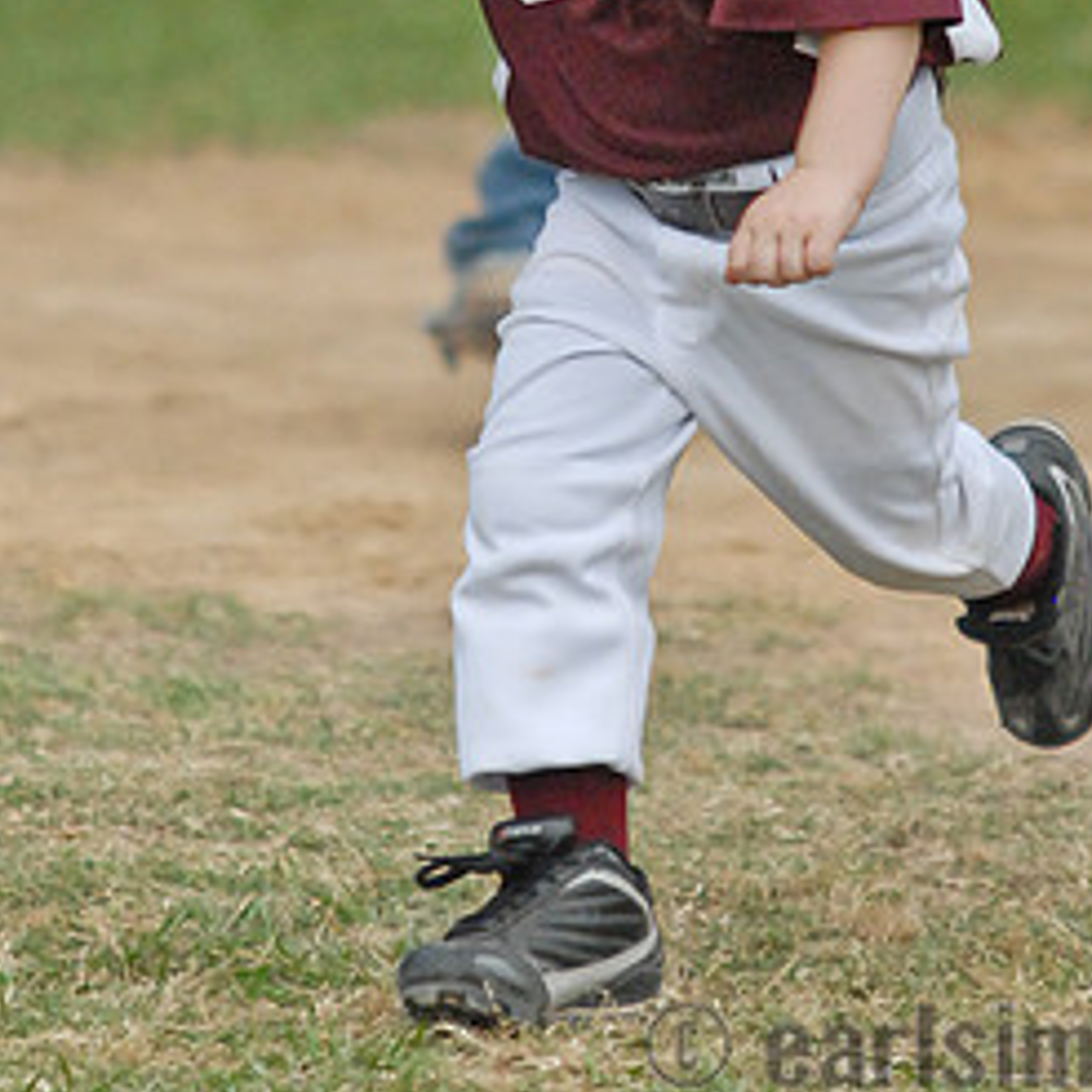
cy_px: 120
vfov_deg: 4.1
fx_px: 15410
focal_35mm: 432
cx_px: 655
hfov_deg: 4.1
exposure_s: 1/6000
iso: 1000
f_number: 2.8
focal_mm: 185
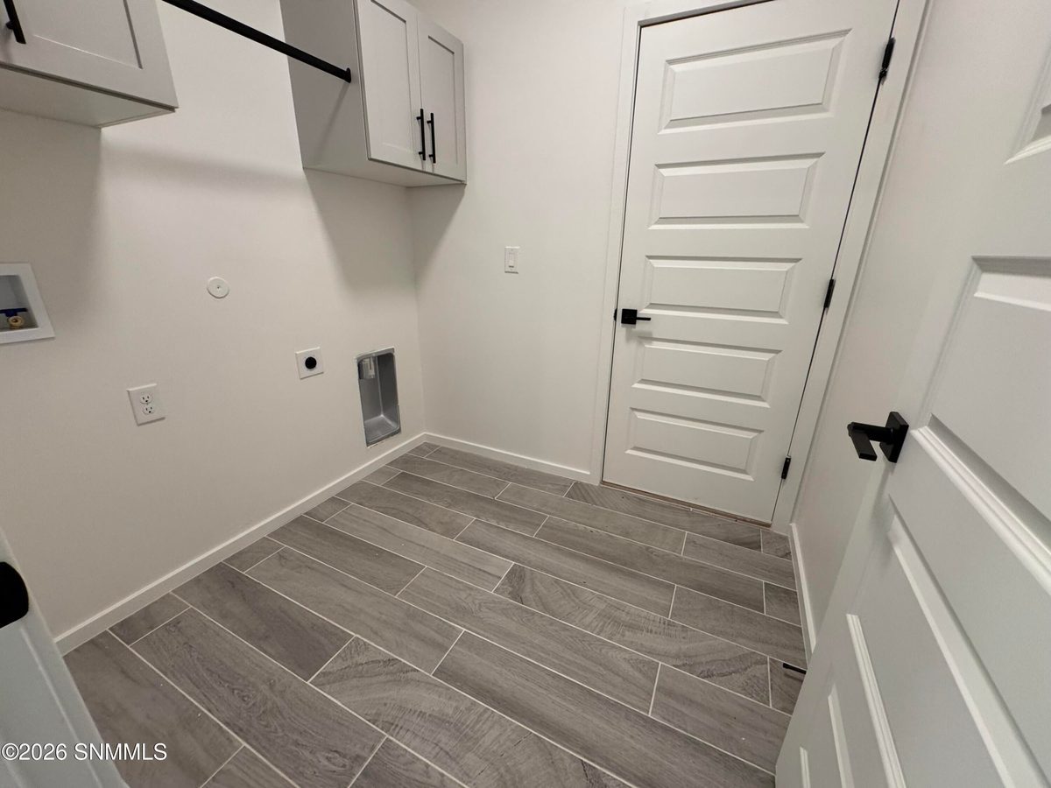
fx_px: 425
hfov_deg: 102.1
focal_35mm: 14
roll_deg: -1.0
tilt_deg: -19.5
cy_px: 394
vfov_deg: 85.7
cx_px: 526
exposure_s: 1/120
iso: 250
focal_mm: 2.22
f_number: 2.2
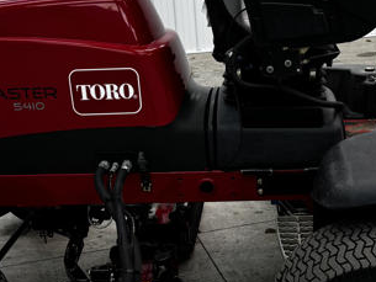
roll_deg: +1.0
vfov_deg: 23.0
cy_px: 224
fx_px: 685
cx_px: 264
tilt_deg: -25.6
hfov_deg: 30.4
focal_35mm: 63
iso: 100
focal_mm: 6.76
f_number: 1.78
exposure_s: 1/120
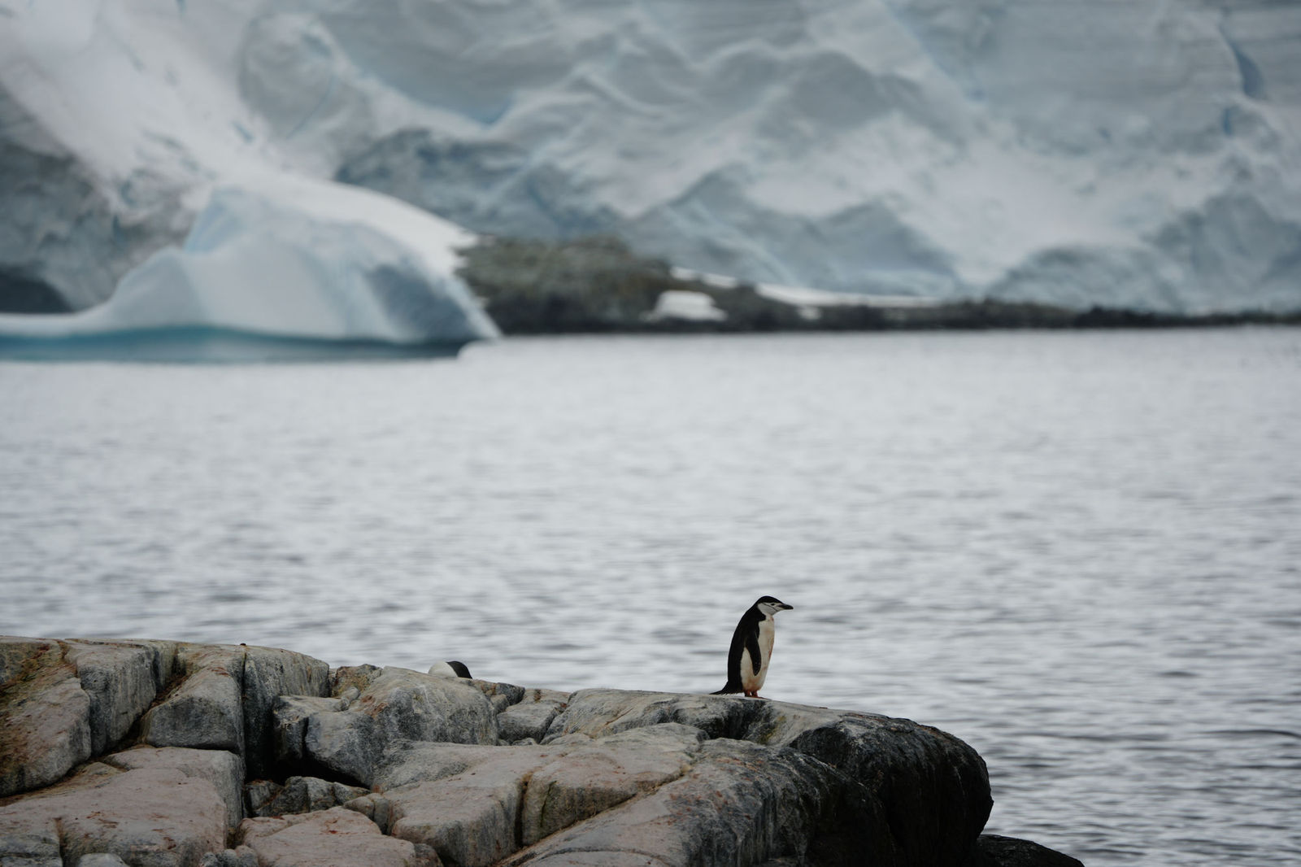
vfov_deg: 3.4
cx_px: 650
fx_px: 14452
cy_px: 434
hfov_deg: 5.2
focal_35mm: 400
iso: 100
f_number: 6.3
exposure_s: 1/500
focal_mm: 400
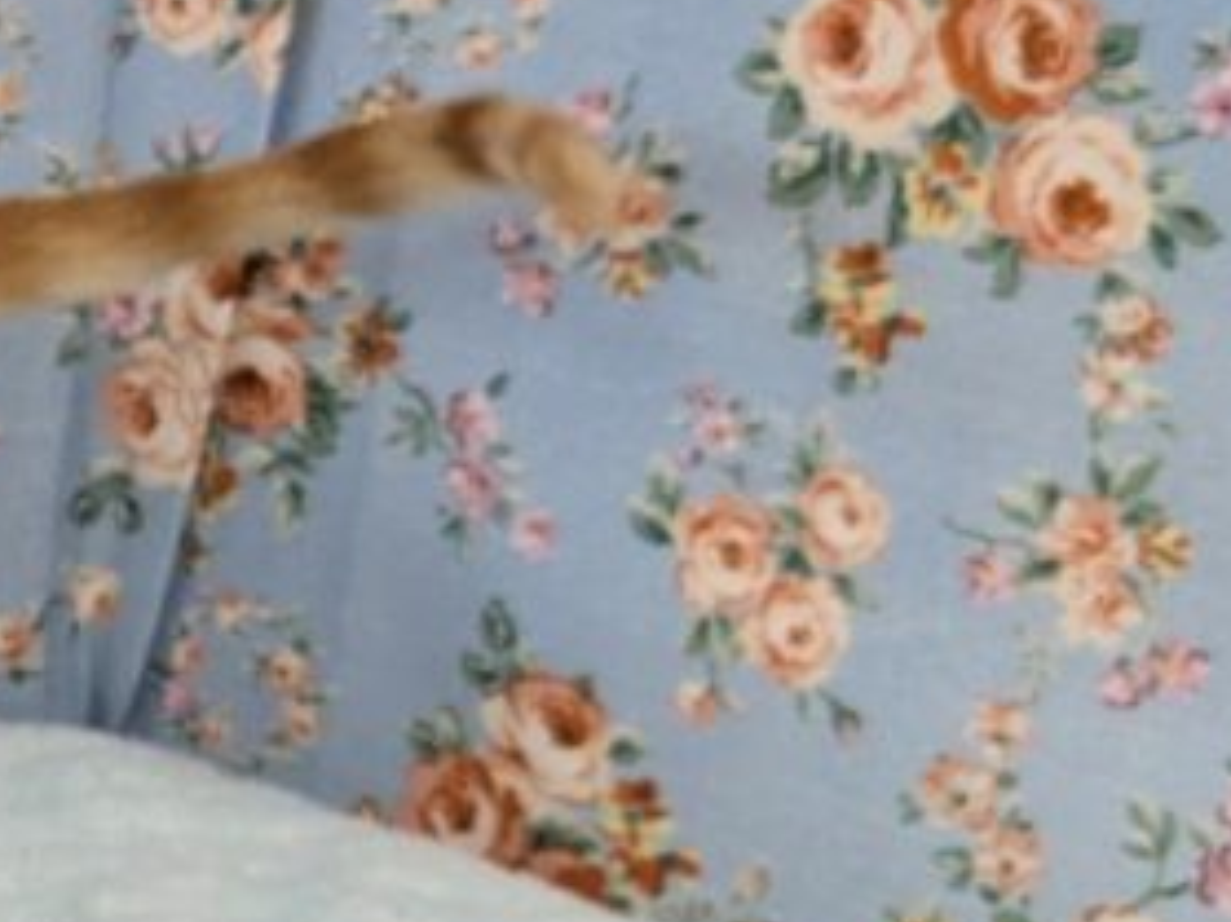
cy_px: 715
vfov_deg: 12.7
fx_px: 4123
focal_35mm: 116
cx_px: -1297
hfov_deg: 14.1
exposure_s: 1/99.9
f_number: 1.73
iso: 59
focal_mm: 4.38
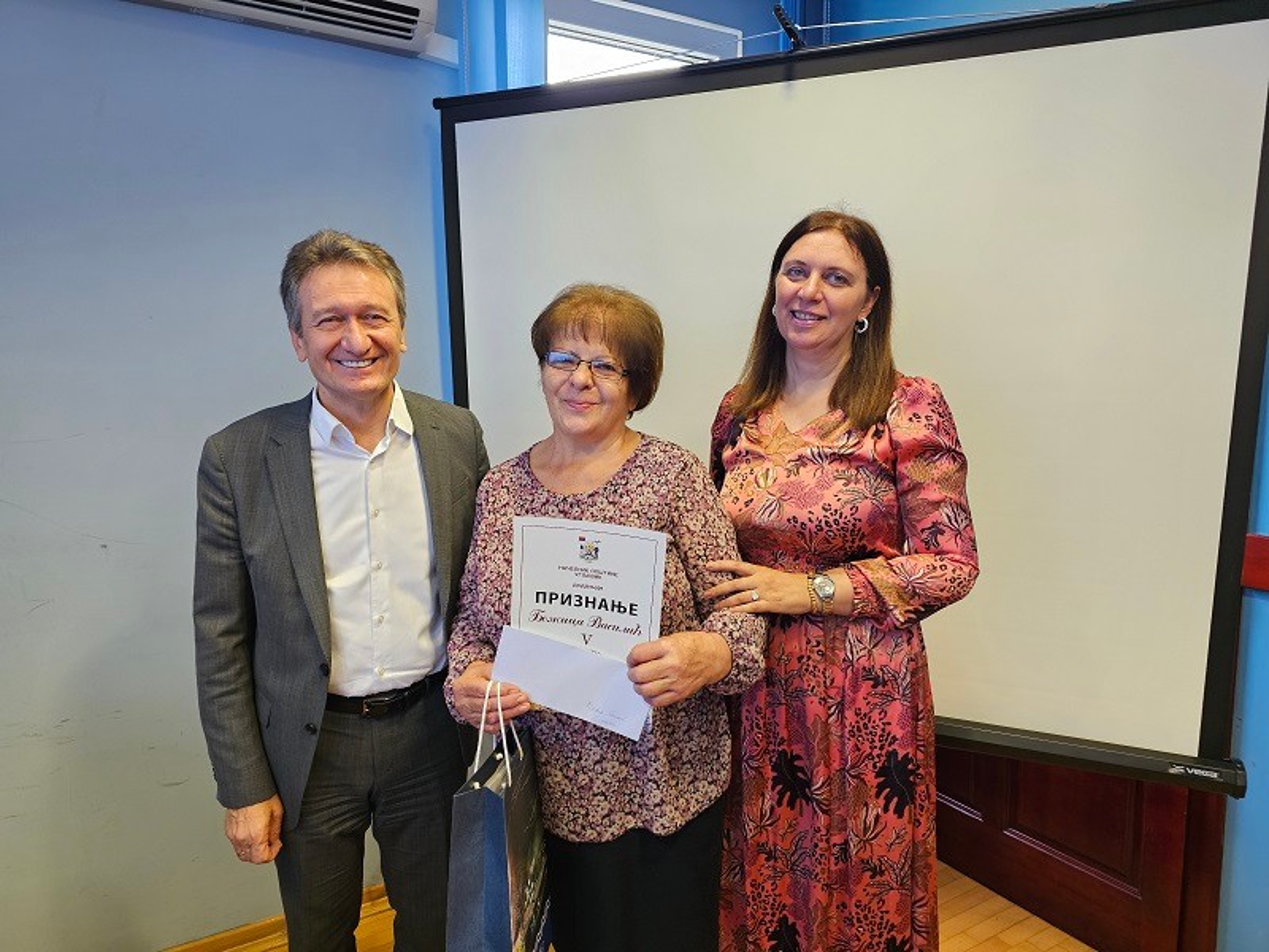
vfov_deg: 58.9
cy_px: 476
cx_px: 634
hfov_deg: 73.9
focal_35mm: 23
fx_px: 843
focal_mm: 6.3
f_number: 1.7
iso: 400
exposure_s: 1/100
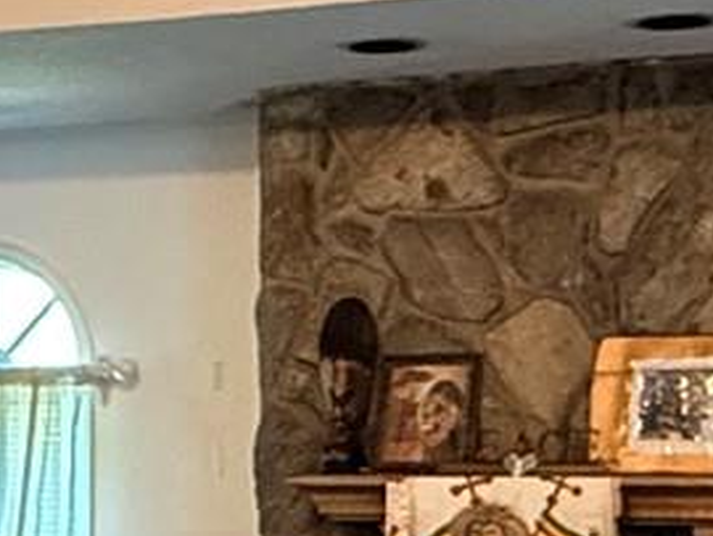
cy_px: 657
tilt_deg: -3.2
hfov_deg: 18.5
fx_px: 2185
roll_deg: -0.8
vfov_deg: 13.6
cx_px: 209
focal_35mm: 106
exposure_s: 1/60
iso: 640
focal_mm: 2.22
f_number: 2.2
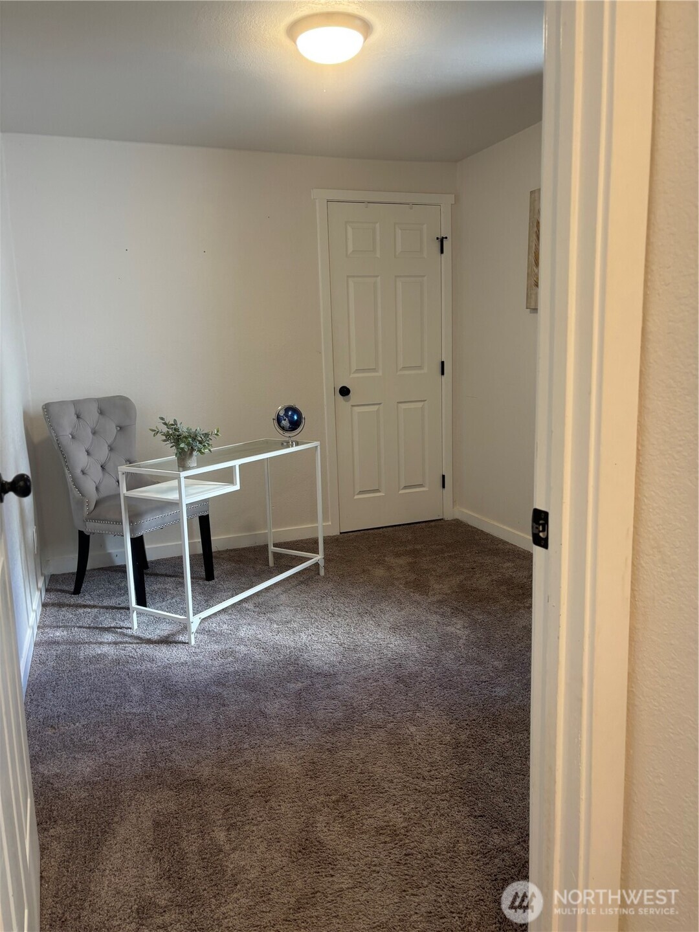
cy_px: 466
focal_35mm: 26
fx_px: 700
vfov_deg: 67.3
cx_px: 350
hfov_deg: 53.1
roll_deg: +0.1
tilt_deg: -10.2
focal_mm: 5.96
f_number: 1.6
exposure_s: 1/60
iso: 100
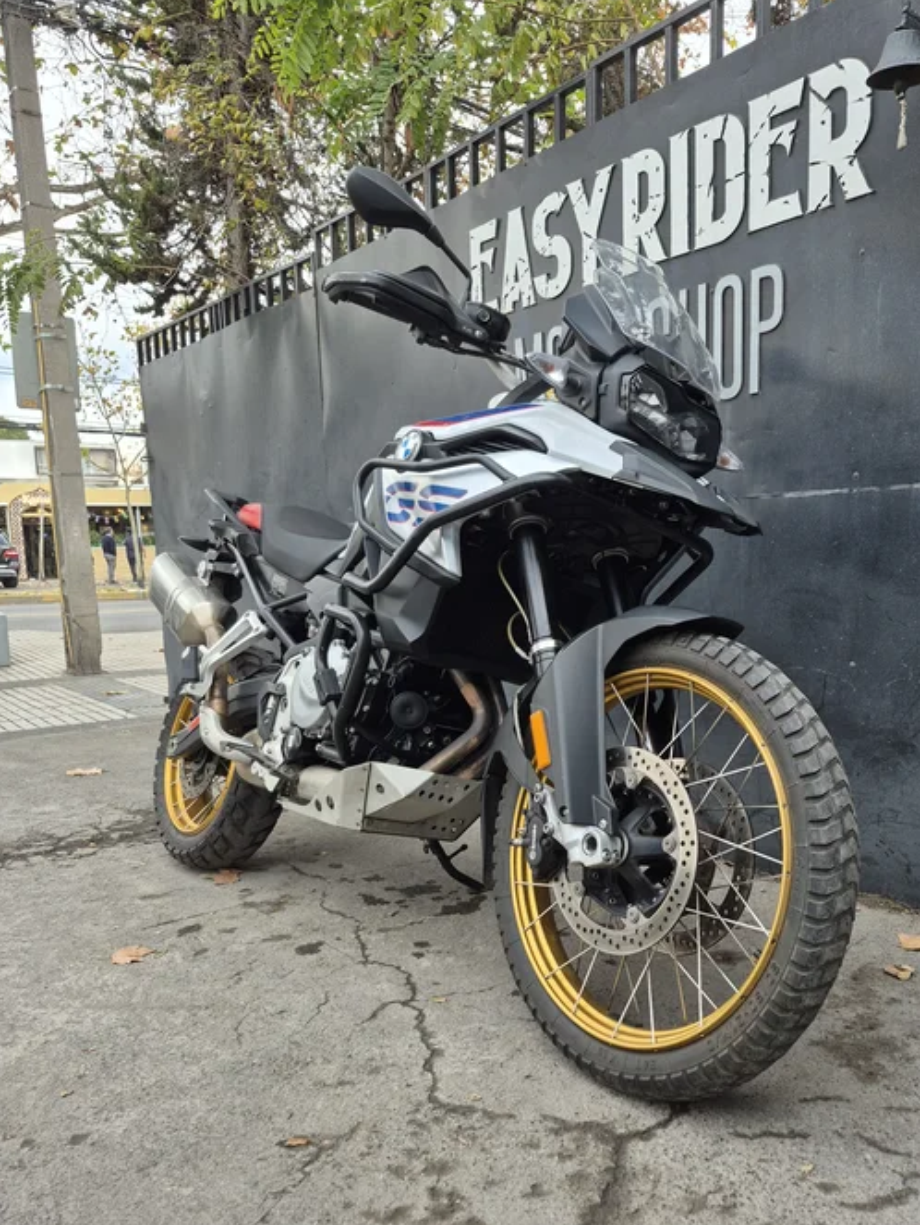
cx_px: 513
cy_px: 674
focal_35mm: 26
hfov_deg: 53.0
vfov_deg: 67.1
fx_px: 920
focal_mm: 5.4
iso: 50
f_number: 1.8
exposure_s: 1/180
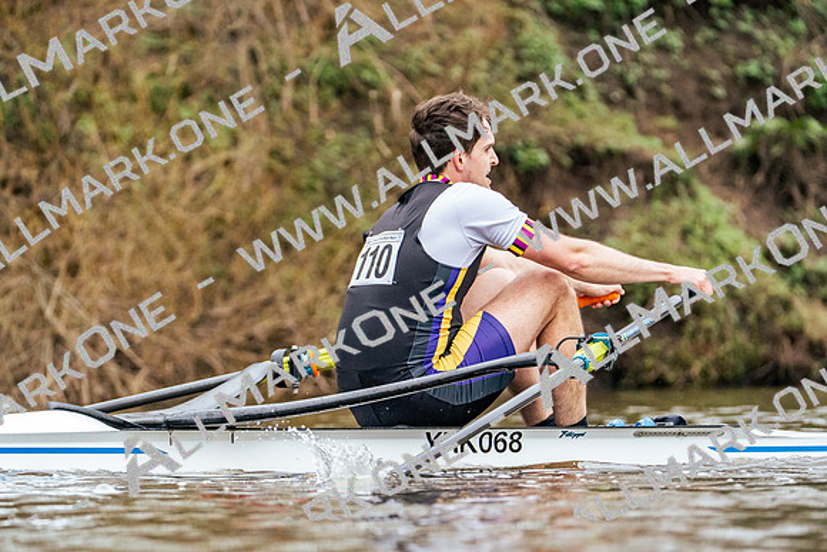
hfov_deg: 5.6
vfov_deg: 3.7
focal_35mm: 371
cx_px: 414
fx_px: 8524
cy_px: 276
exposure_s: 1/2000
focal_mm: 371
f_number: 6.3
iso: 6400
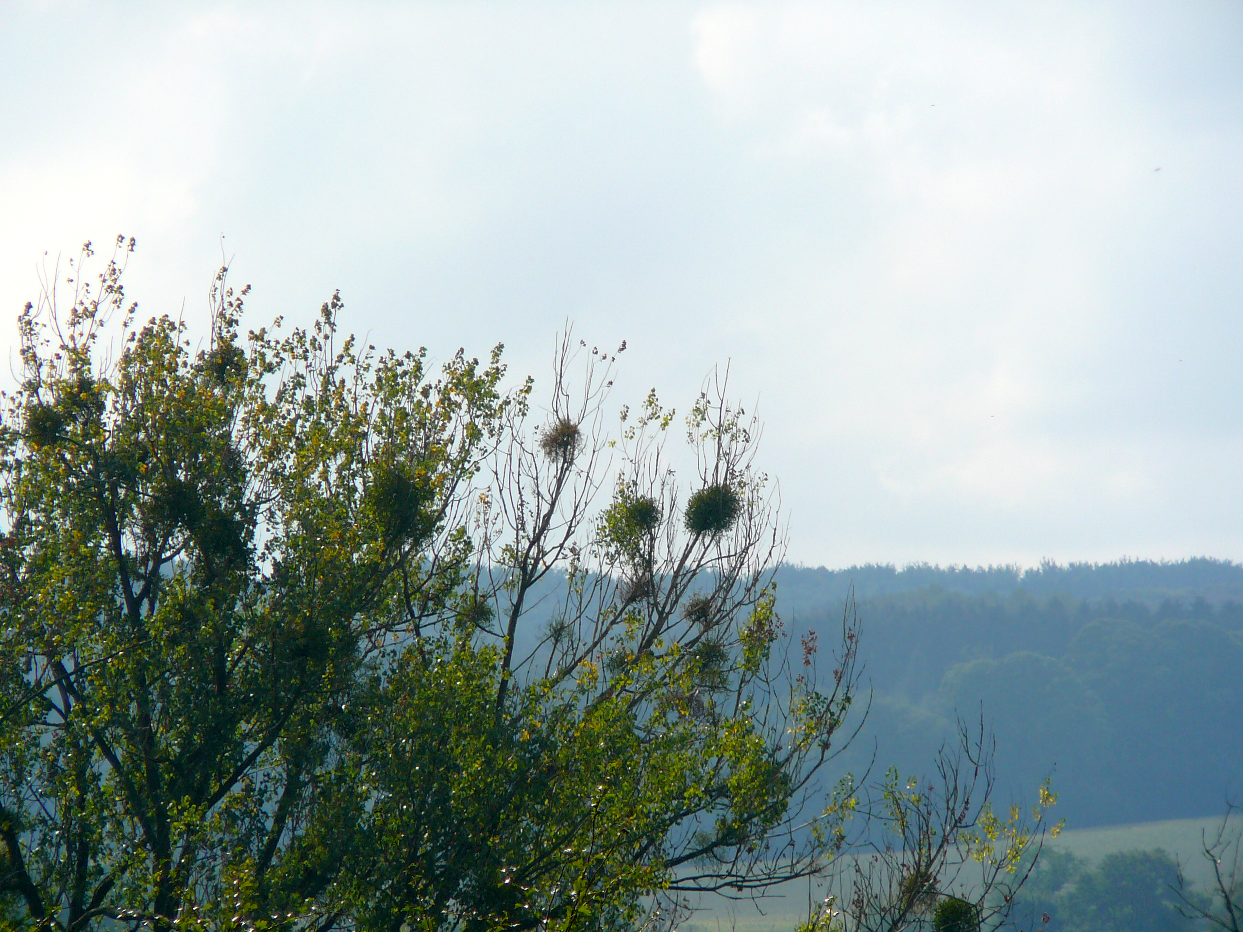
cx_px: 622
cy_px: 466
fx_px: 12568
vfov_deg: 4.2
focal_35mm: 350
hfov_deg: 5.7
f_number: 4.2
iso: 80
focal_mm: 52
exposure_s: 1/800
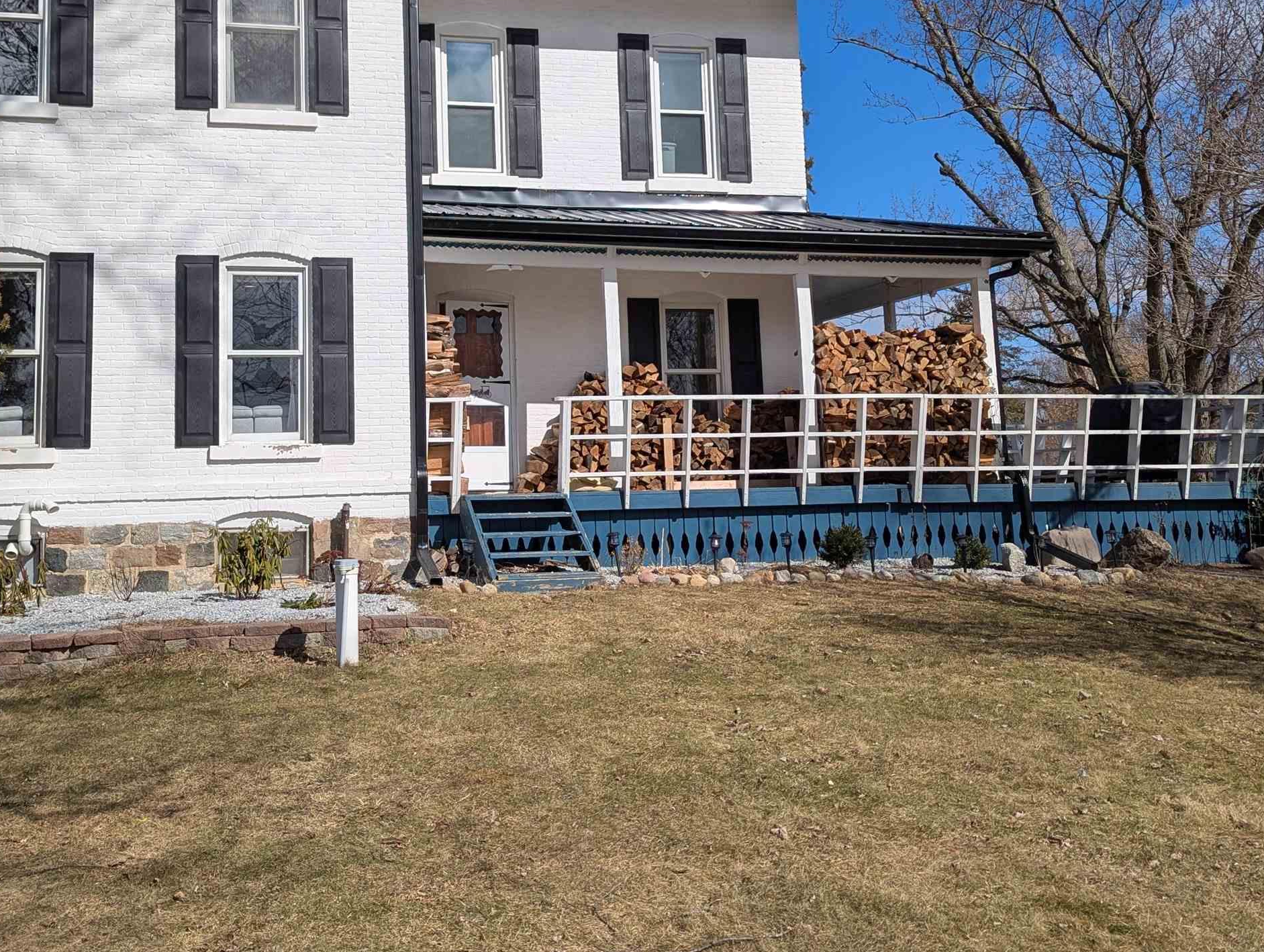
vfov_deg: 36.6
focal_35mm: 39
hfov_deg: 47.5
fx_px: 1426
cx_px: 493
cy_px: 322
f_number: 1.85
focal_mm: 6.81
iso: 46
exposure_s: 1/4525
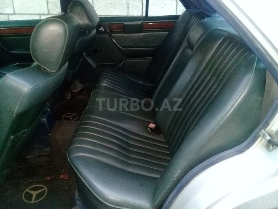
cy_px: 104
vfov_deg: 45.4
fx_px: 249
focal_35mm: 31
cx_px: 139
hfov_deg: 58.4
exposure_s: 1/17
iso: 800
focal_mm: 3.3
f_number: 2.2
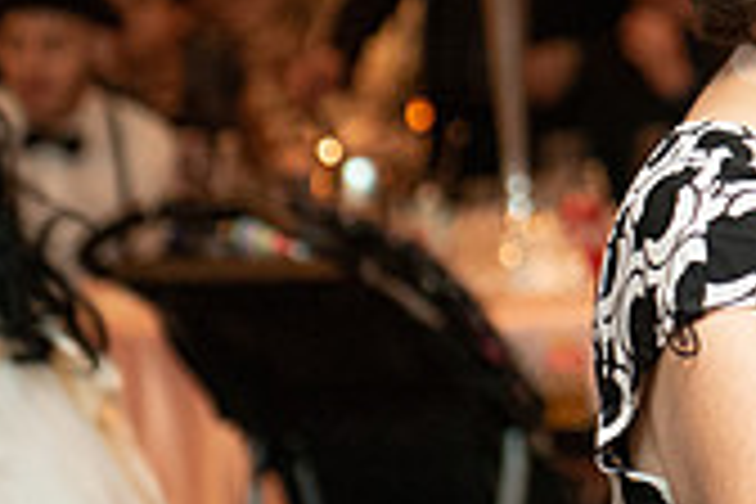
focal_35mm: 242
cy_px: -88
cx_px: 904
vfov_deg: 5.7
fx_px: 5082
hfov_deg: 8.4
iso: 3200
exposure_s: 1/125
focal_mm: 70
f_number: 3.2
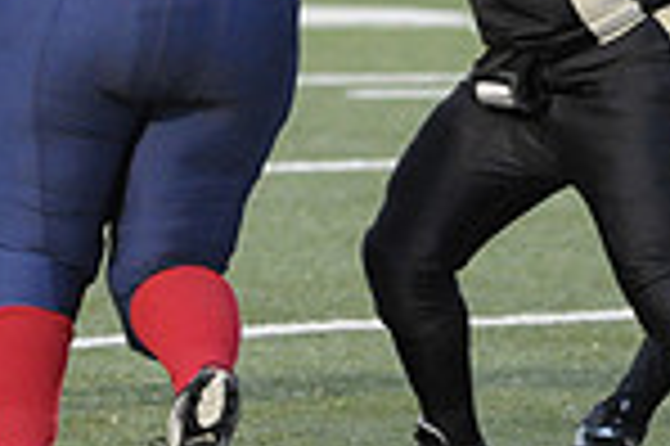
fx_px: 15895
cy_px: -32
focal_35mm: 855
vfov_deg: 1.6
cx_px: -40
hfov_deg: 2.4
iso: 10000
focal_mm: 220
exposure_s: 1/1000
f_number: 5.6
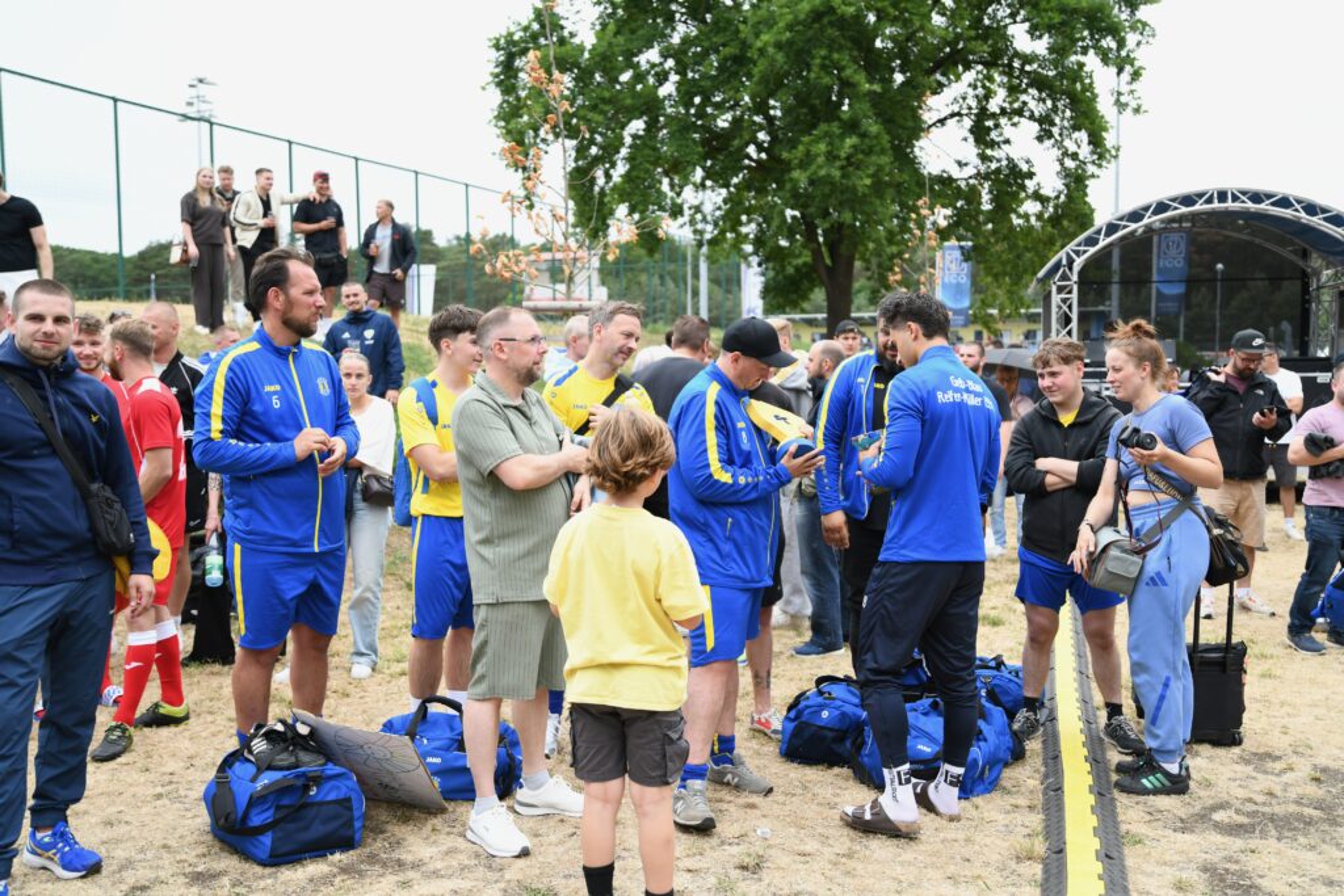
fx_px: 1269
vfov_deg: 38.9
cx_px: 672
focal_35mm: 34
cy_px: 448
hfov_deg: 55.8
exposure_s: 1/1600
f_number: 2.8
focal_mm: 34
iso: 450
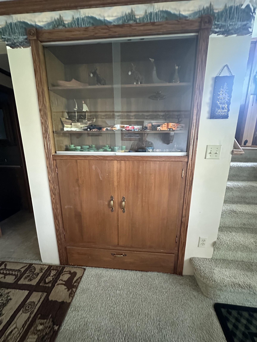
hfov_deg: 85.7
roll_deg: -1.4
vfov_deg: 102.1
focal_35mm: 14
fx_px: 139
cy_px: 171
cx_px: 128
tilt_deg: -13.4
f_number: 2.2
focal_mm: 2.22
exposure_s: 1/45
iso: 1250
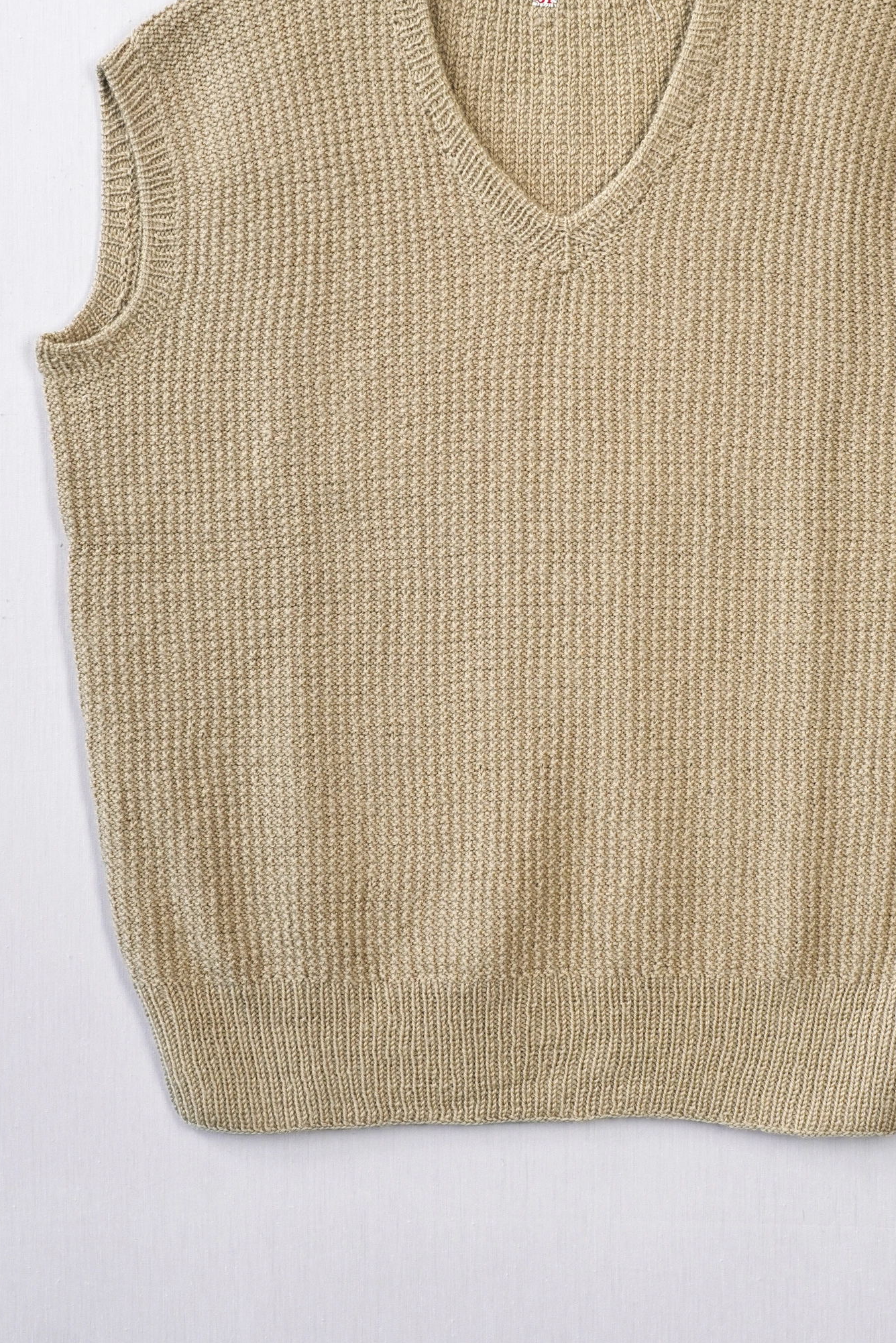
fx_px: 2575
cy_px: 663
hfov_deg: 19.7
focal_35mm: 69
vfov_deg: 29.2
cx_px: 530
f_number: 7.1
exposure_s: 1/60
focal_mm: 32
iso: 320
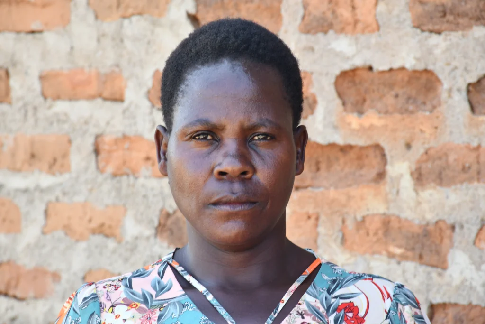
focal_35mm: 195
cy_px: 162
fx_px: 2627
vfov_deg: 7.0
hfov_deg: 10.5
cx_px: 242
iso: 400
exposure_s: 1/100
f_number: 8
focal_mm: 130
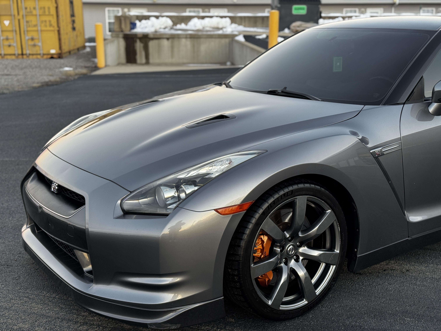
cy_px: 166
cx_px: 220
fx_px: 612
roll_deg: +0.6
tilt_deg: -14.2
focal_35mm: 48
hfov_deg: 39.7
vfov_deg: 30.3
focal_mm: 6.76
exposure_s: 1/99
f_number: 1.78
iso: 100
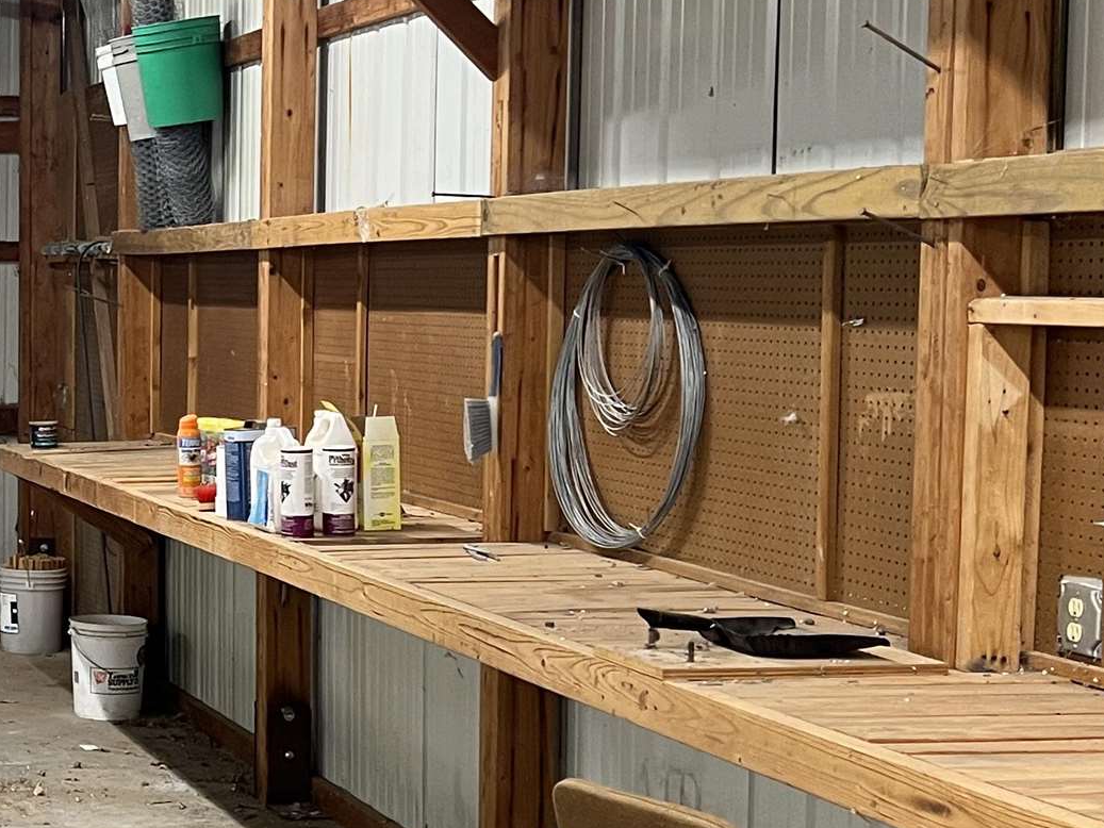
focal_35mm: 77
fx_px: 2456
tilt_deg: -4.4
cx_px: -210
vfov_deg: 19.1
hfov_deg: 23.3
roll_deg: -0.1
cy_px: 480
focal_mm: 5.7
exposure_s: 1/60
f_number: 1.5
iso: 100
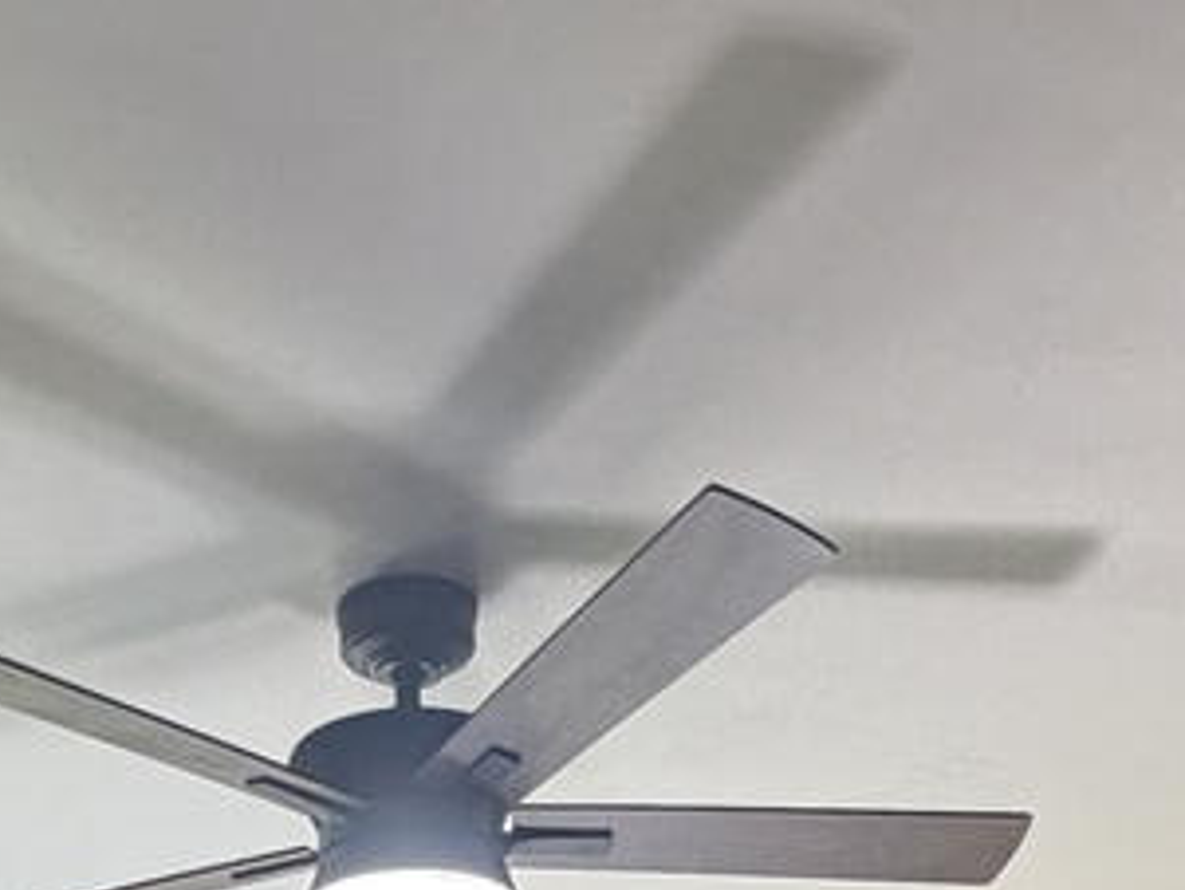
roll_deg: +1.1
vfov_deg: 16.6
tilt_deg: -2.1
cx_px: 378
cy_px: 1776
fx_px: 2295
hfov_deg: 28.7
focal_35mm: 67
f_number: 2.2
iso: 160
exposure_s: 1/120
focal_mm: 2.22
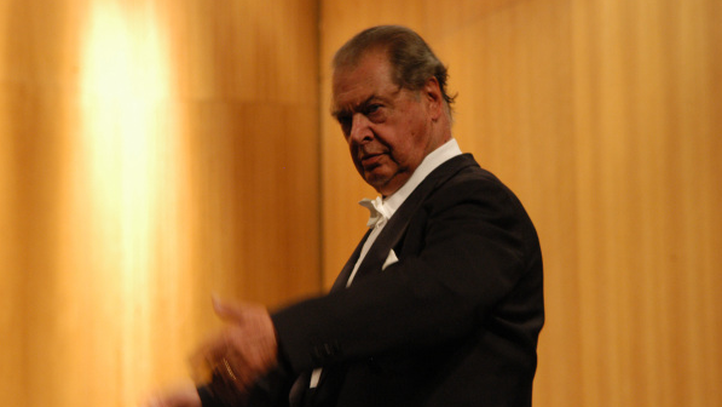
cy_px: 219
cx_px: 343
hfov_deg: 12.0
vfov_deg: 6.8
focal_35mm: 180
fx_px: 3438
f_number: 5
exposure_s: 1/50
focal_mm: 105
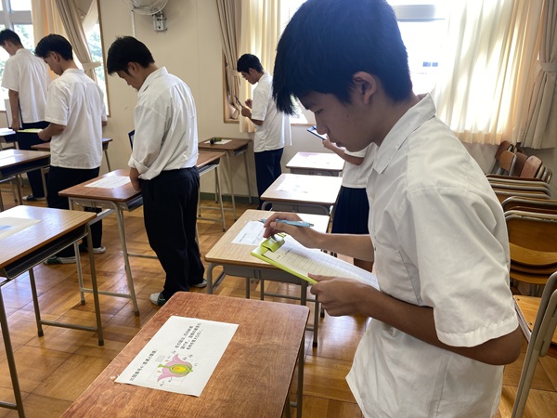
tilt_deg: -17.9
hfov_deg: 67.3
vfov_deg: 53.1
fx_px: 418
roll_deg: -1.8
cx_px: 278
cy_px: 209
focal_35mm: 26
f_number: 1.8
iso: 32
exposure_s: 1/100
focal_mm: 4.25
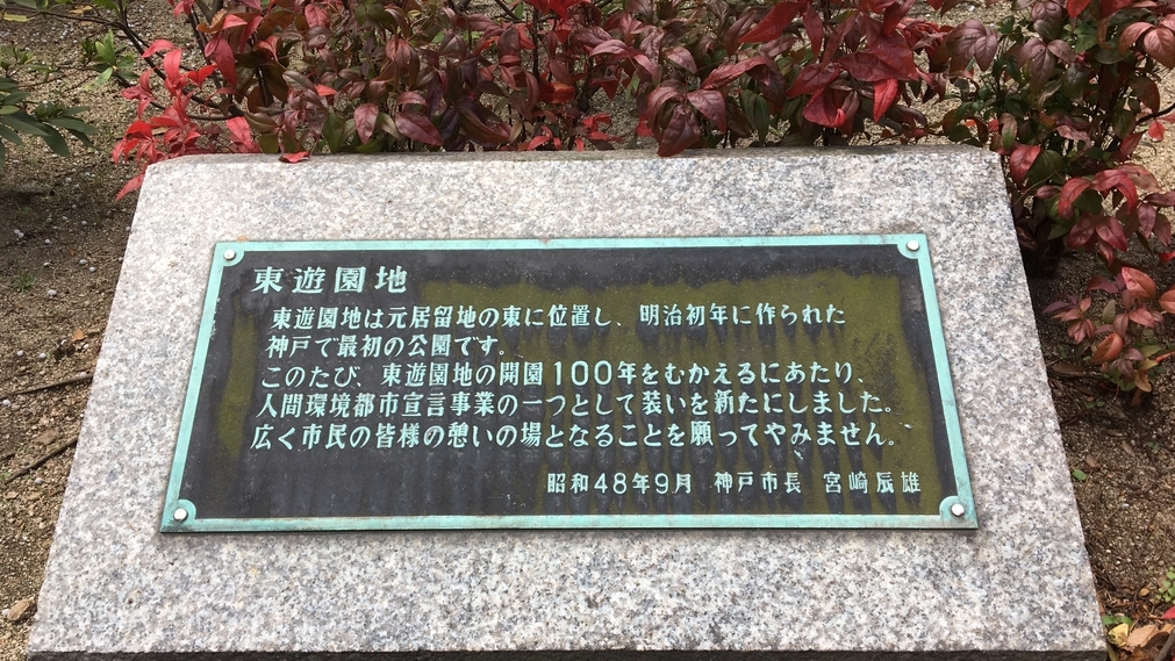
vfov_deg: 36.6
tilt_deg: -36.7
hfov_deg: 61.0
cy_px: 389
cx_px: 588
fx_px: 997
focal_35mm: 32
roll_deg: +2.1
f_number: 2.2
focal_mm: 4.15
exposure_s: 1/167
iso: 25
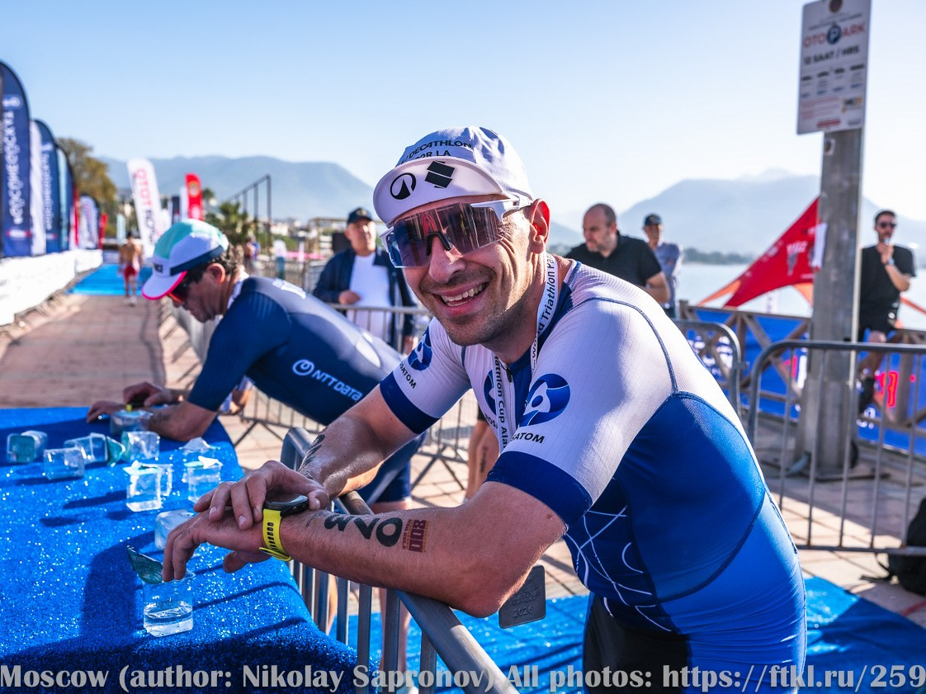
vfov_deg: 41.8
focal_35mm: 34
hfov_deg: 53.9
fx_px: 909
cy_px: 349
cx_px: 427
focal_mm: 31
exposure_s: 1/1000
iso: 200
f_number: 5.6
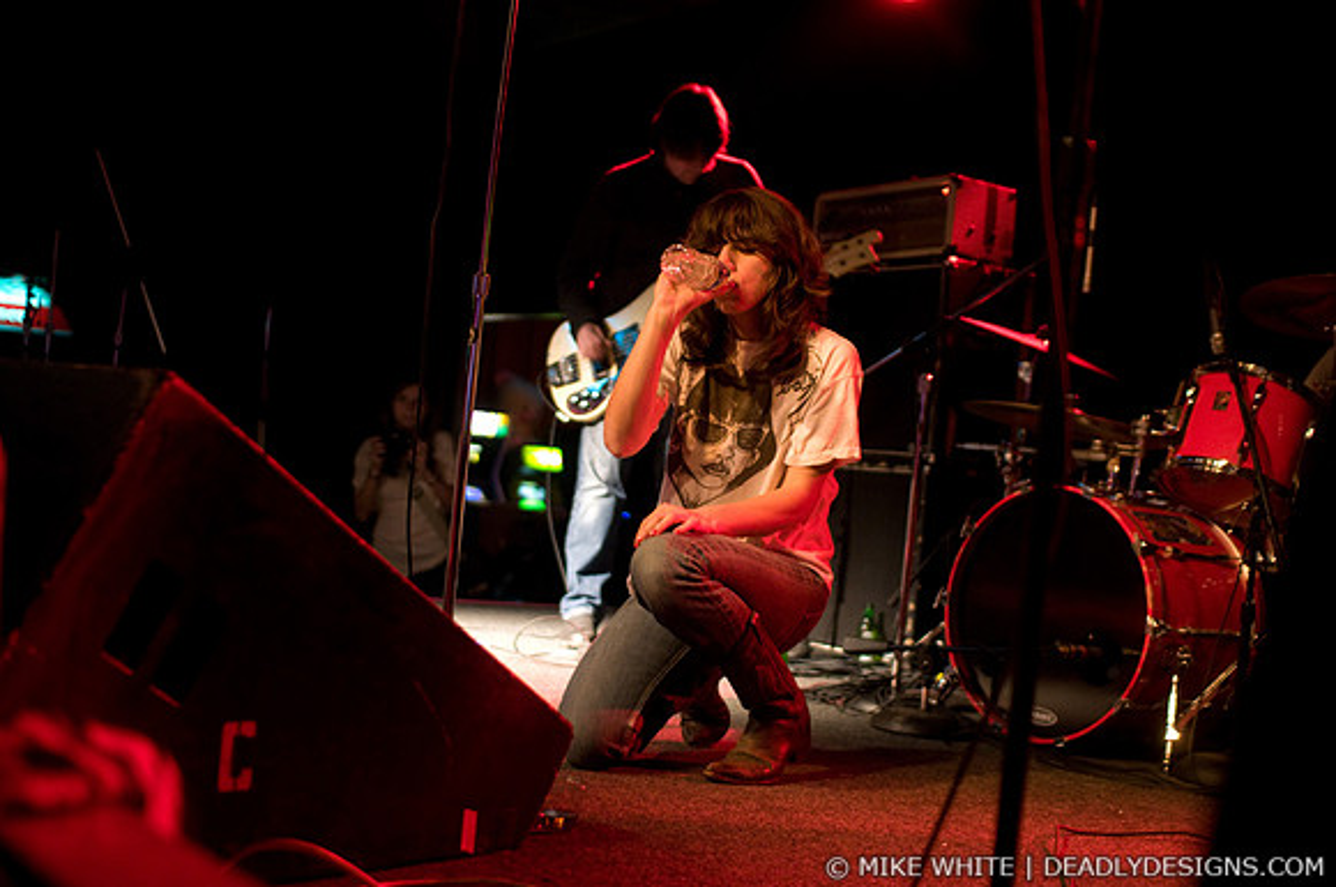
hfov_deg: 43.7
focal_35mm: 45
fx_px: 1668
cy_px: 444
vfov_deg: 29.8
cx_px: 668
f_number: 1.6
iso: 1000
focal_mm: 30
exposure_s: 1/40
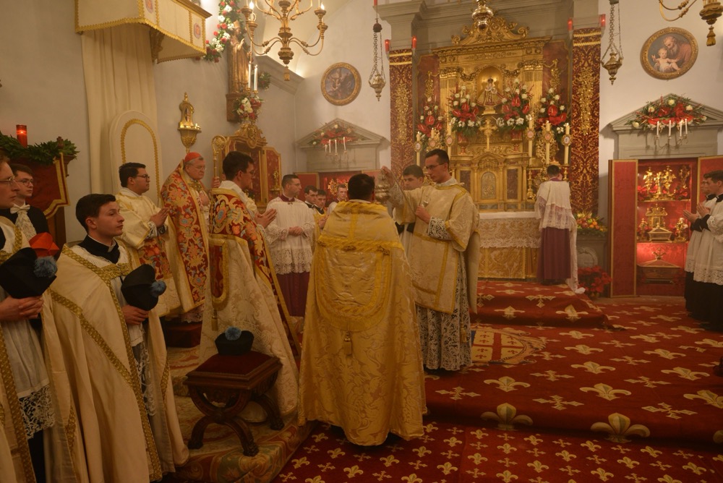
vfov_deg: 53.2
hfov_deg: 73.7
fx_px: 482
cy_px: 242
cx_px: 362
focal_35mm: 24
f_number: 5
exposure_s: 1/125
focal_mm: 24
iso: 1600
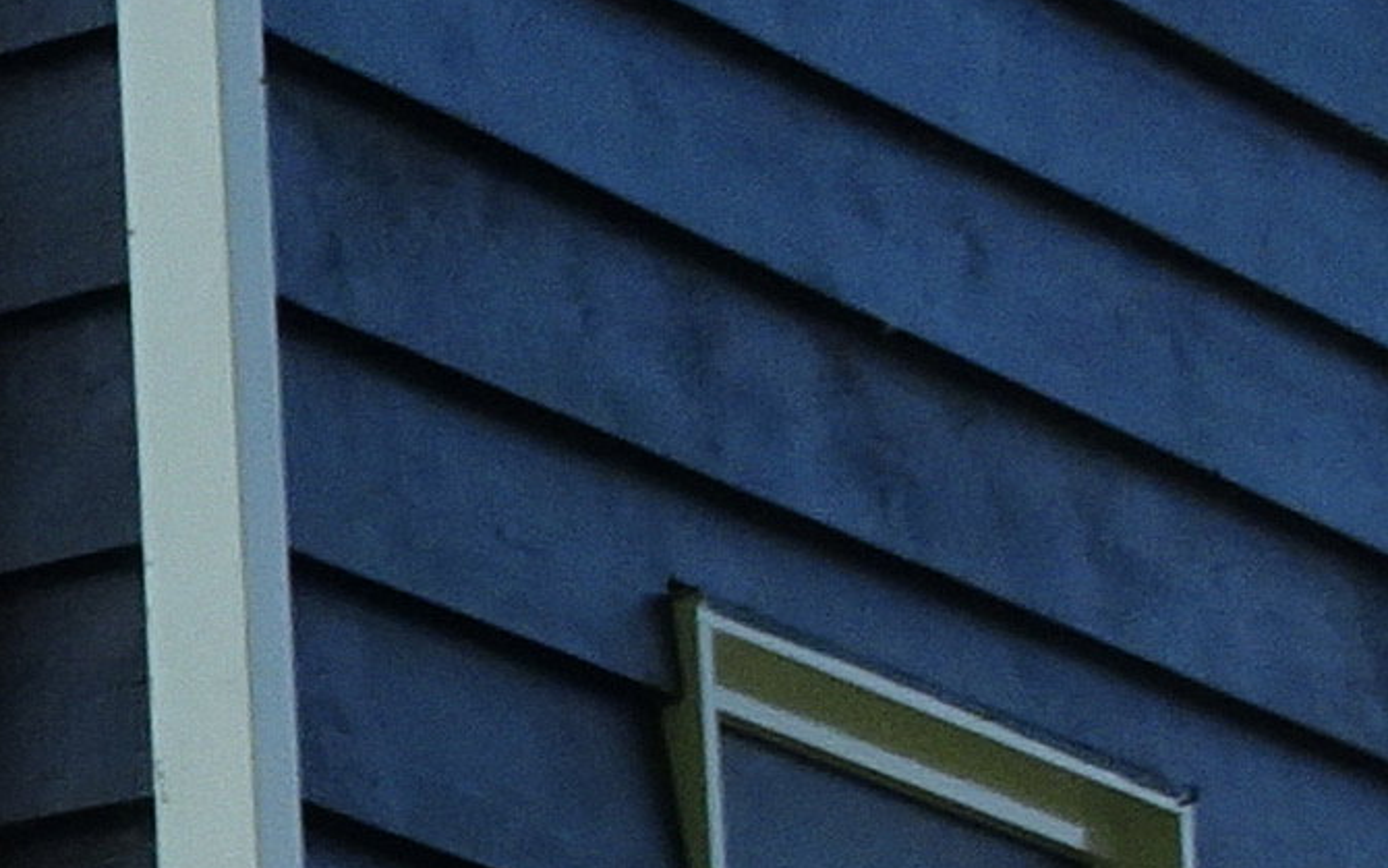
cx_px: -3350
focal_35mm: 248
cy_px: 1875
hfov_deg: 7.1
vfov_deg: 5.2
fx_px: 9383
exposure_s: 1/320
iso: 80
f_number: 4
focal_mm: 5.43
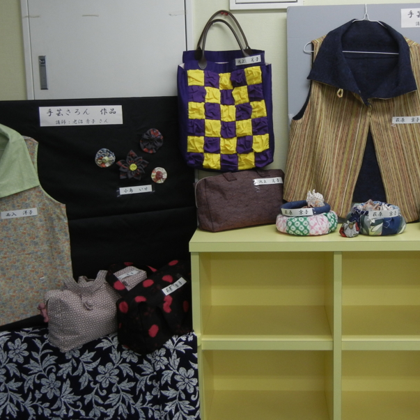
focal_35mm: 45
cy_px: 171
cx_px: 242
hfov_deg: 37.5
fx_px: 618
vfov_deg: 37.4
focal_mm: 5.4
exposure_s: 1/30
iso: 176
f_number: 3.5
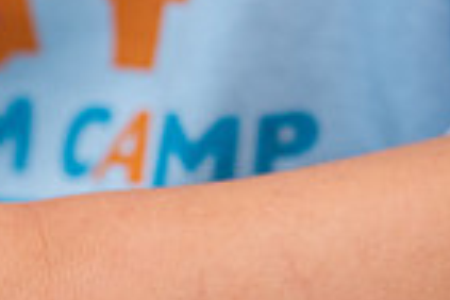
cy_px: 88
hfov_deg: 3.2
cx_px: -322
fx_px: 7987
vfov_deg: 2.2
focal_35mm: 639
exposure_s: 1/250
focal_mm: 155
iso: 640
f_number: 4
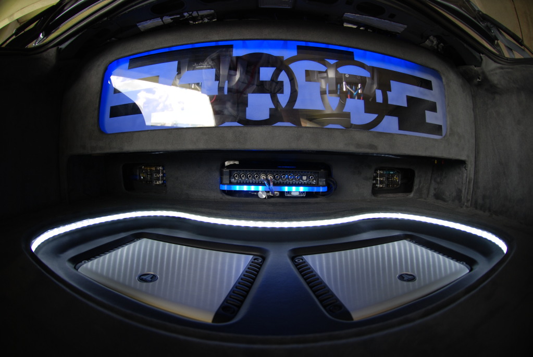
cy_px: 178
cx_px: 266
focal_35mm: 16
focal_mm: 10.5
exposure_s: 1/40
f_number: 3.2
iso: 100
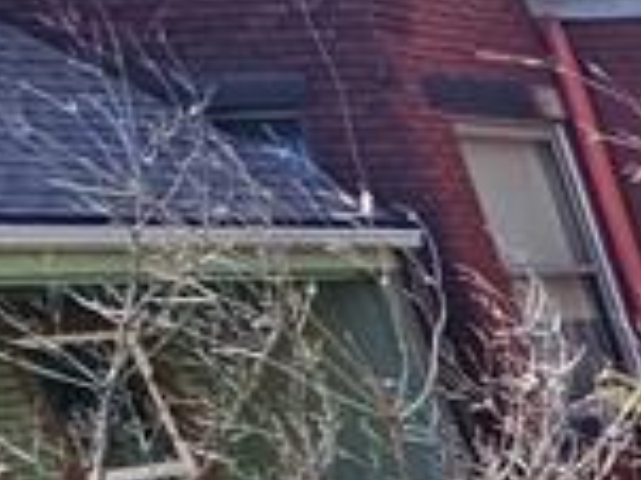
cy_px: 1211
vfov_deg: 12.5
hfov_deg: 11.4
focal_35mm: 88
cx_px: 1936
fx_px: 1628
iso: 50
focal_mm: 2.2
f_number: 2.2
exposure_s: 1/407
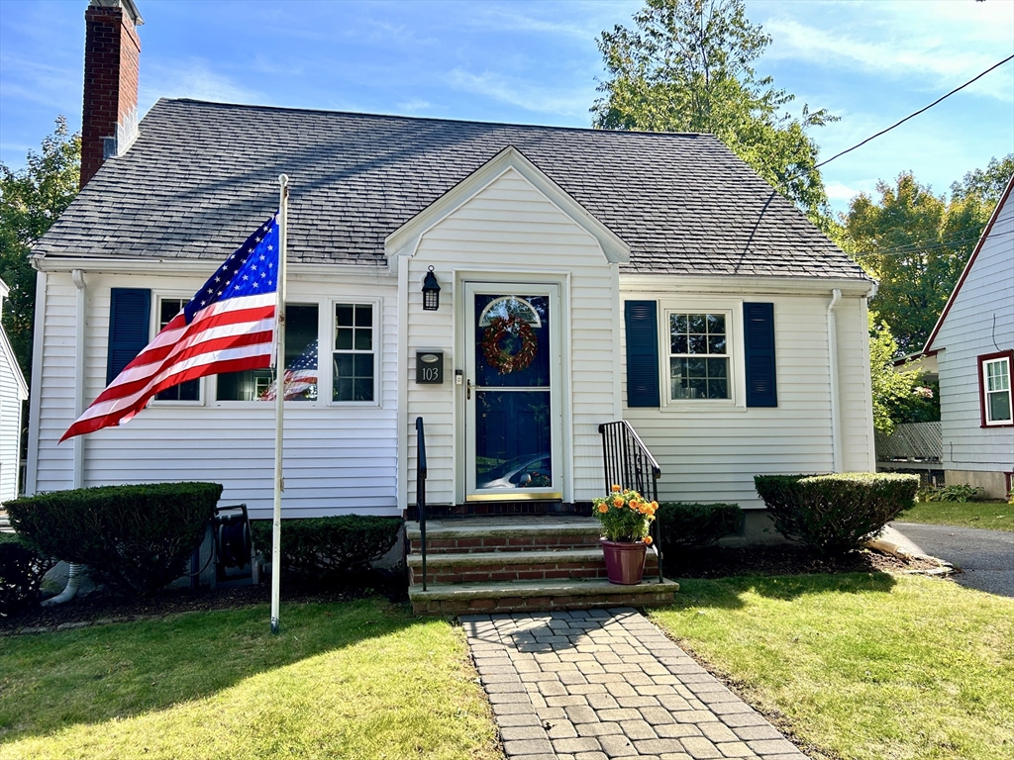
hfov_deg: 67.3
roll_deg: +0.6
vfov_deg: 53.1
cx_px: 507
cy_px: 380
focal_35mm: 26
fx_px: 762
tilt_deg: +4.9
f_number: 1.5
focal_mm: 5.7
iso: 50
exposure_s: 1/1019
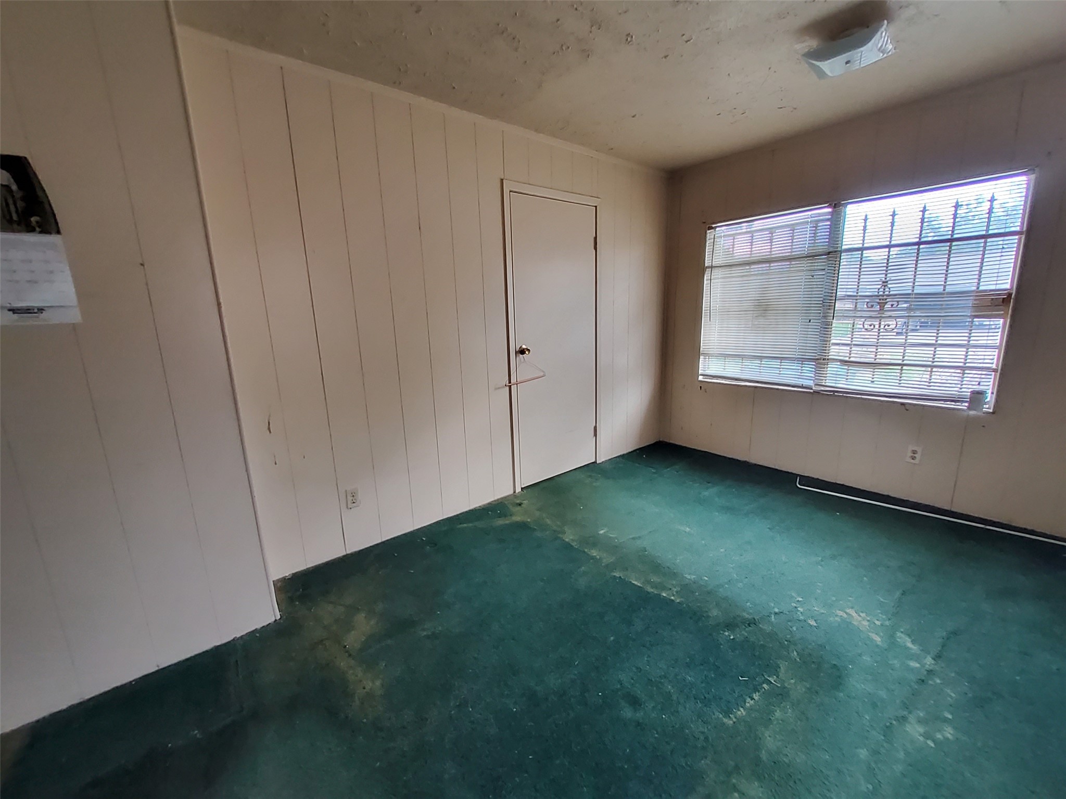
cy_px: 400
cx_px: 533
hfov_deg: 106.2
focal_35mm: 13
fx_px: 400
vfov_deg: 89.9
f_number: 2.2
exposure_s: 1/31
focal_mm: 1.13
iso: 200
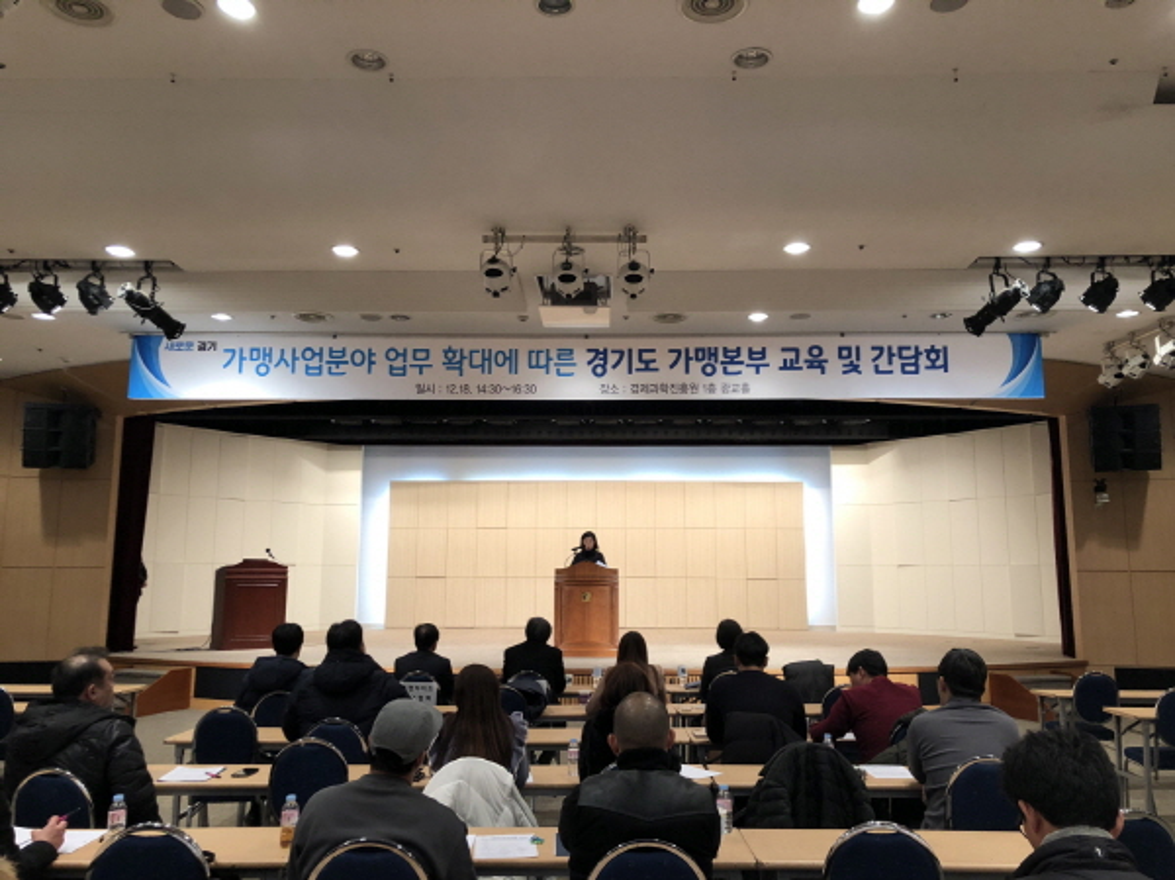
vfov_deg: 49.7
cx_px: 588
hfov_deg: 63.5
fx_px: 950
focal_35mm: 28
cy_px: 440
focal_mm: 4
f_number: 1.8
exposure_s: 1/30
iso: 40
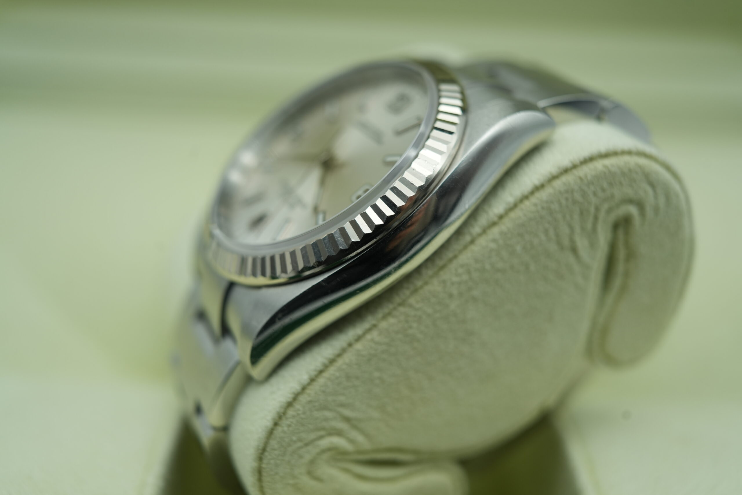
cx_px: 371
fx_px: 721
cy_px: 248
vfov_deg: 37.9
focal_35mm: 35
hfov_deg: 54.4
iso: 400
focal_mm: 35
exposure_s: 1/250
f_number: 5
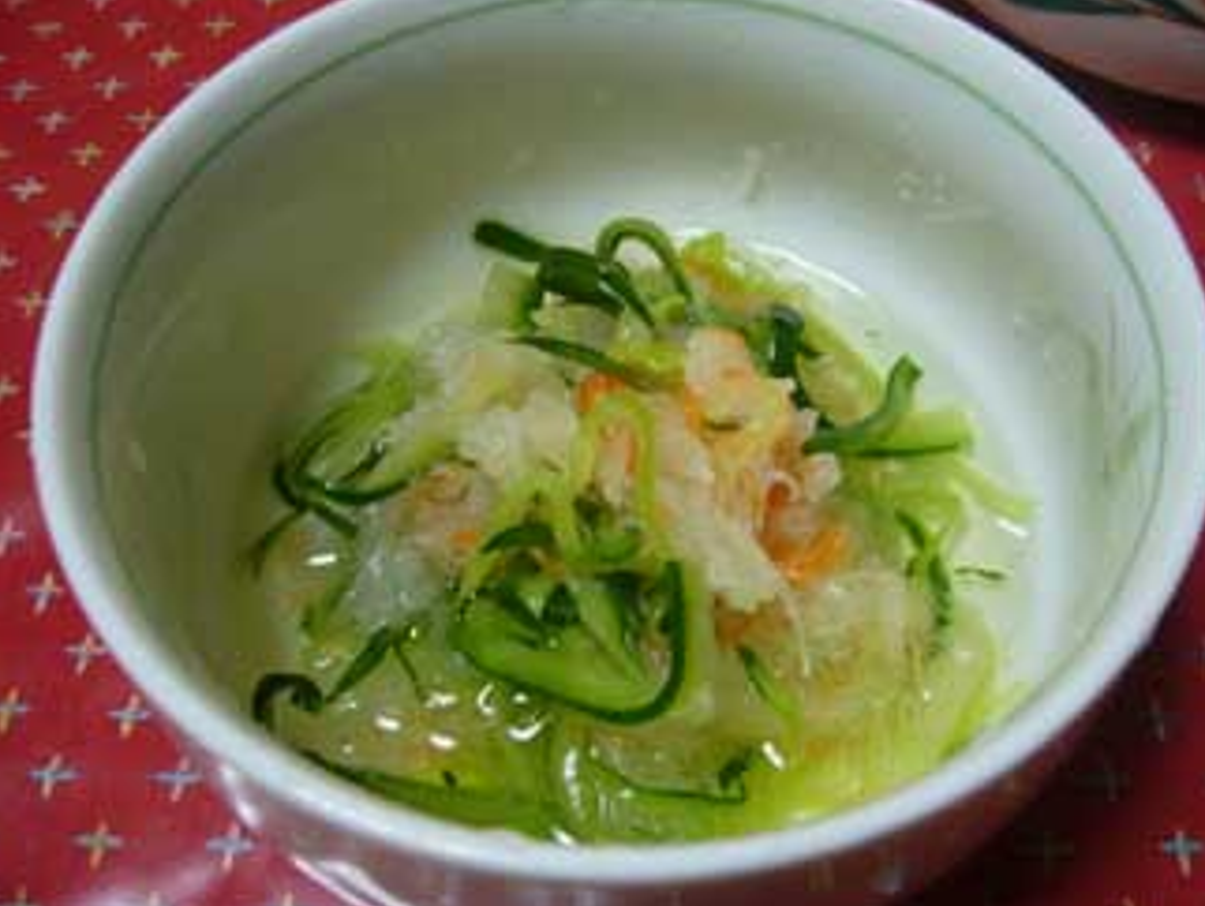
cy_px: 425
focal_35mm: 38
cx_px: 621
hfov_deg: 48.9
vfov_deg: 37.8
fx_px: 1324
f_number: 2.8
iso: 80
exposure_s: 1/8
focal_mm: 5.8
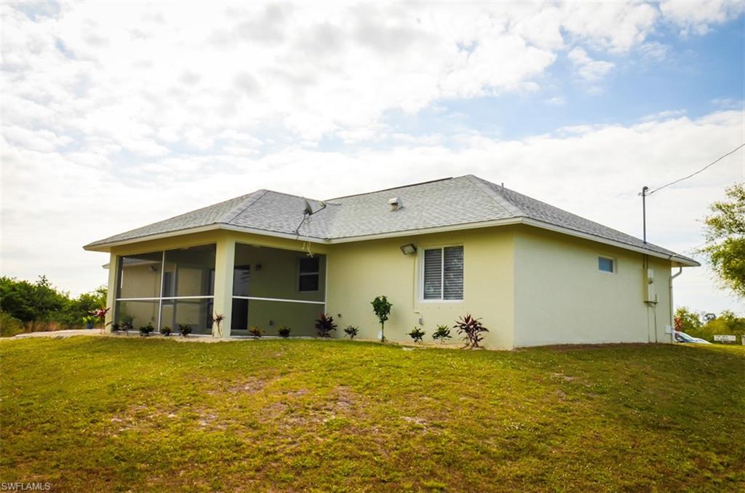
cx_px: 372
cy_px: 246
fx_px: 650
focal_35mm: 32
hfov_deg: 59.6
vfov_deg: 41.5
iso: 100
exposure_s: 1/200
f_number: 16
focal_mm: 21
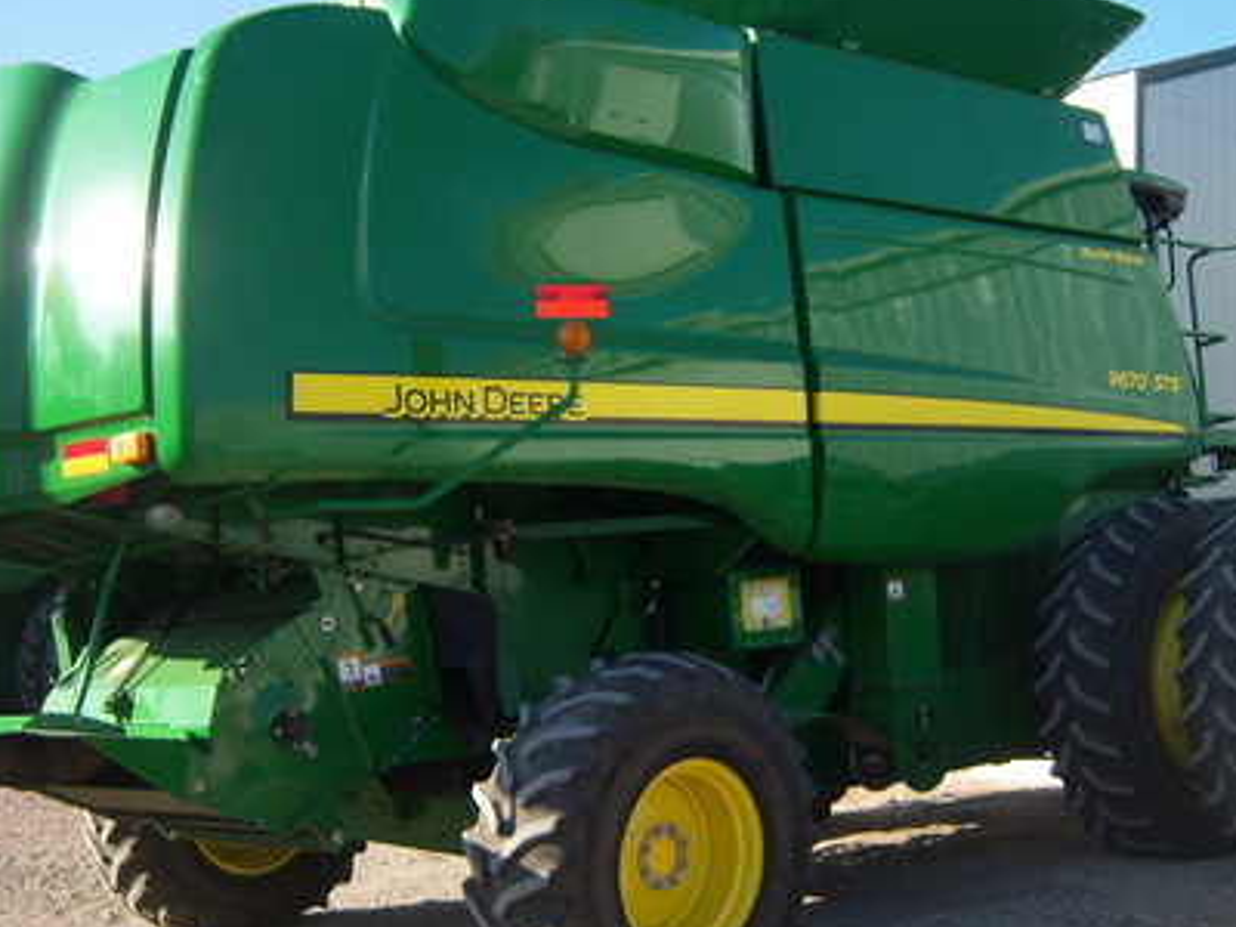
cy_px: 457
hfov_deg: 38.9
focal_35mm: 49
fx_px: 1750
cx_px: 664
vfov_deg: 29.7
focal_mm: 7.5
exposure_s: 1/640
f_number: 2.8
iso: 80
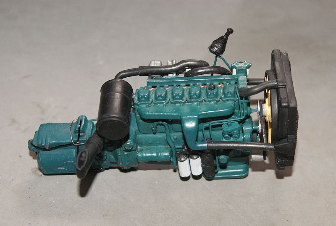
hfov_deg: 29.8
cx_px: 168
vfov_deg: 20.3
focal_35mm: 68
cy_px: 113
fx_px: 632
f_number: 5.6
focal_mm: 45
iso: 400
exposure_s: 1/60
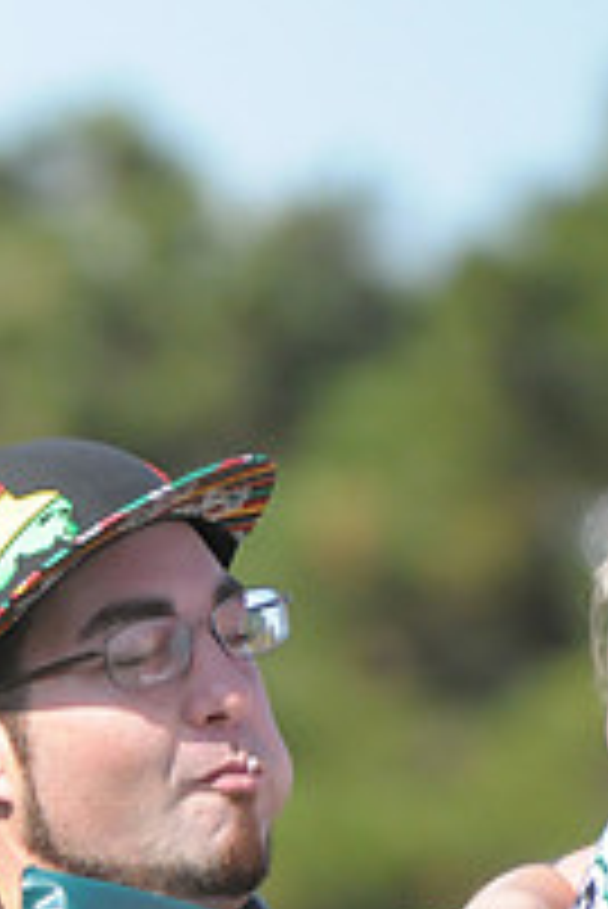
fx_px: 21722
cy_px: 1260
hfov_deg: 1.6
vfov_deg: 2.4
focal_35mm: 859
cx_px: -2
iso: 1600
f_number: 4
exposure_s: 1/5000
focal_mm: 200
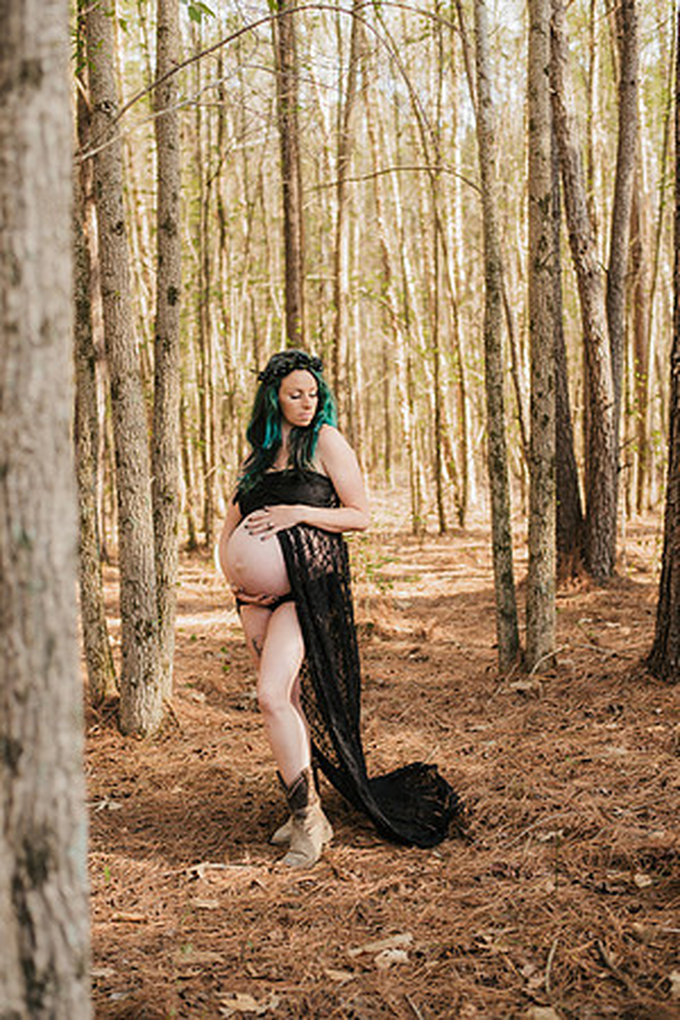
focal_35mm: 50
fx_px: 1417
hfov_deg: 27.0
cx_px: 340
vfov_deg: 39.6
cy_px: 510
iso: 100
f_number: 2.8
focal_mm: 50
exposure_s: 1/100
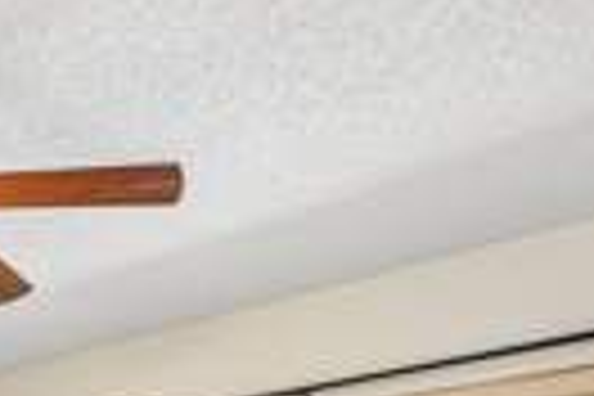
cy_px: 601
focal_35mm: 58
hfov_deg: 27.9
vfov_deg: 20.0
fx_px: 957
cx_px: -198
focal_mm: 16
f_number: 8
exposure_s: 1/13
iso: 400
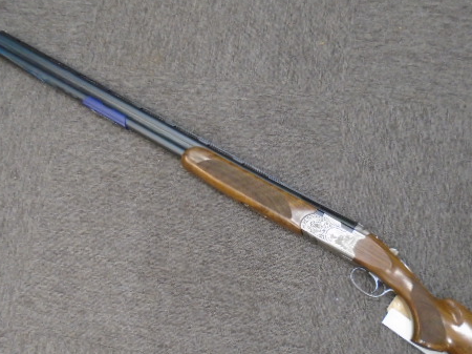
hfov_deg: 49.8
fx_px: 504
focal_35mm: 37
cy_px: 230
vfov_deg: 38.3
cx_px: 288
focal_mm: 4.6
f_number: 3.2
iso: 500
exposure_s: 1/20
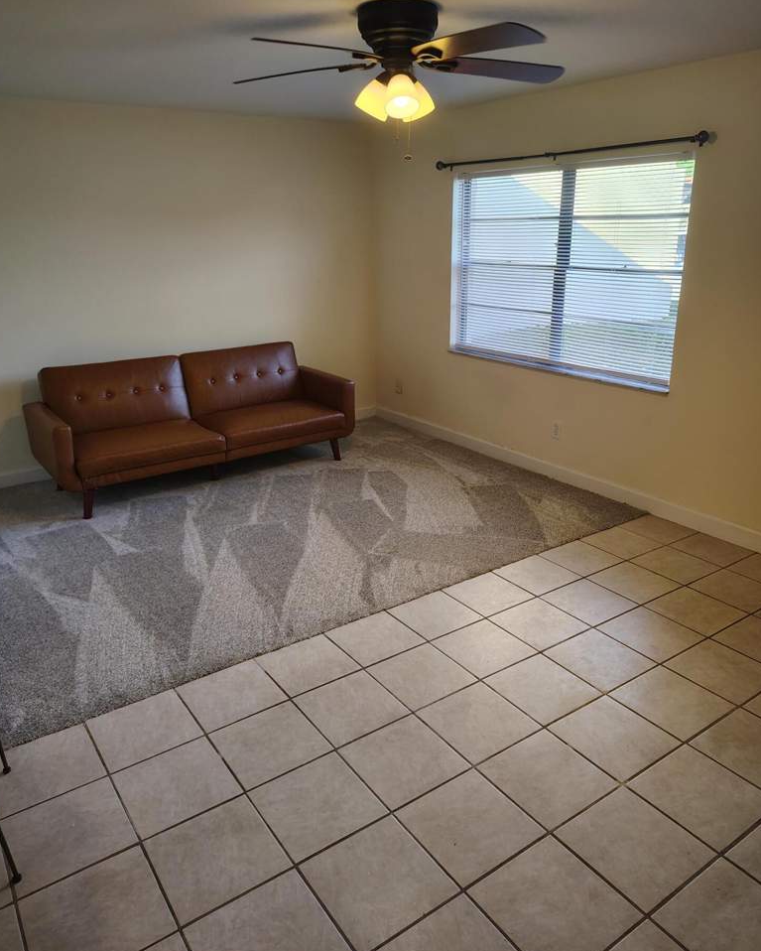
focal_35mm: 26
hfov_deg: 55.0
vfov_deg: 65.9
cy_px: 445
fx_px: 732
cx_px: 384
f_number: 1.8
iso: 716
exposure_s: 1/120
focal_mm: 5.56
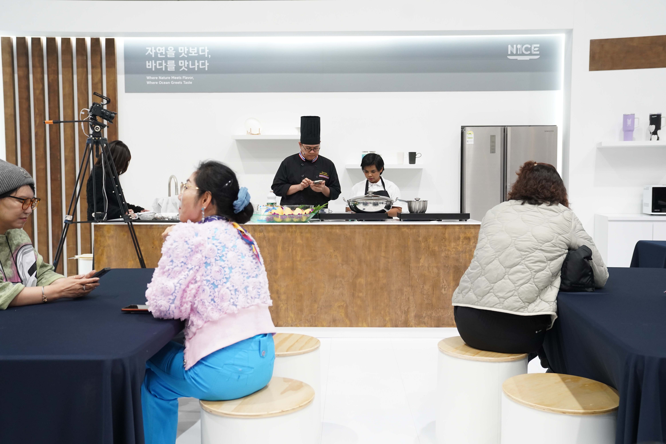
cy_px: 222
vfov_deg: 37.9
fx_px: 647
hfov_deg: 54.4
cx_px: 333
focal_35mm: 35
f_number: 4
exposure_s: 1/160
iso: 2000
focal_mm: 35
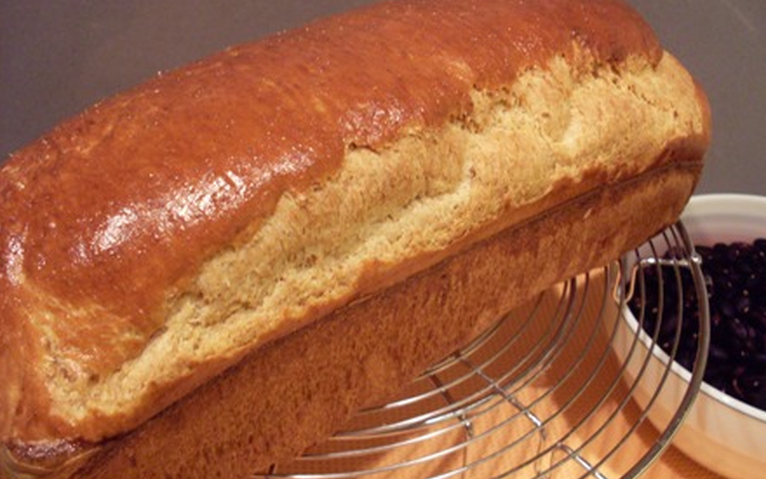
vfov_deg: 31.2
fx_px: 856
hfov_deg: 48.2
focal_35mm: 41
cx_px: 386
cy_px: 237
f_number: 2.8
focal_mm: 6.3
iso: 200
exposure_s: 1/20
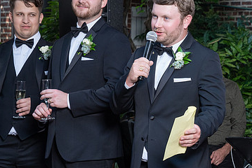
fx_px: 939
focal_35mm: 134
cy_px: 76
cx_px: 183
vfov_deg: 10.3
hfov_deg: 15.2
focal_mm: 64
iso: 1250
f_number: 5.6
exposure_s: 1/250
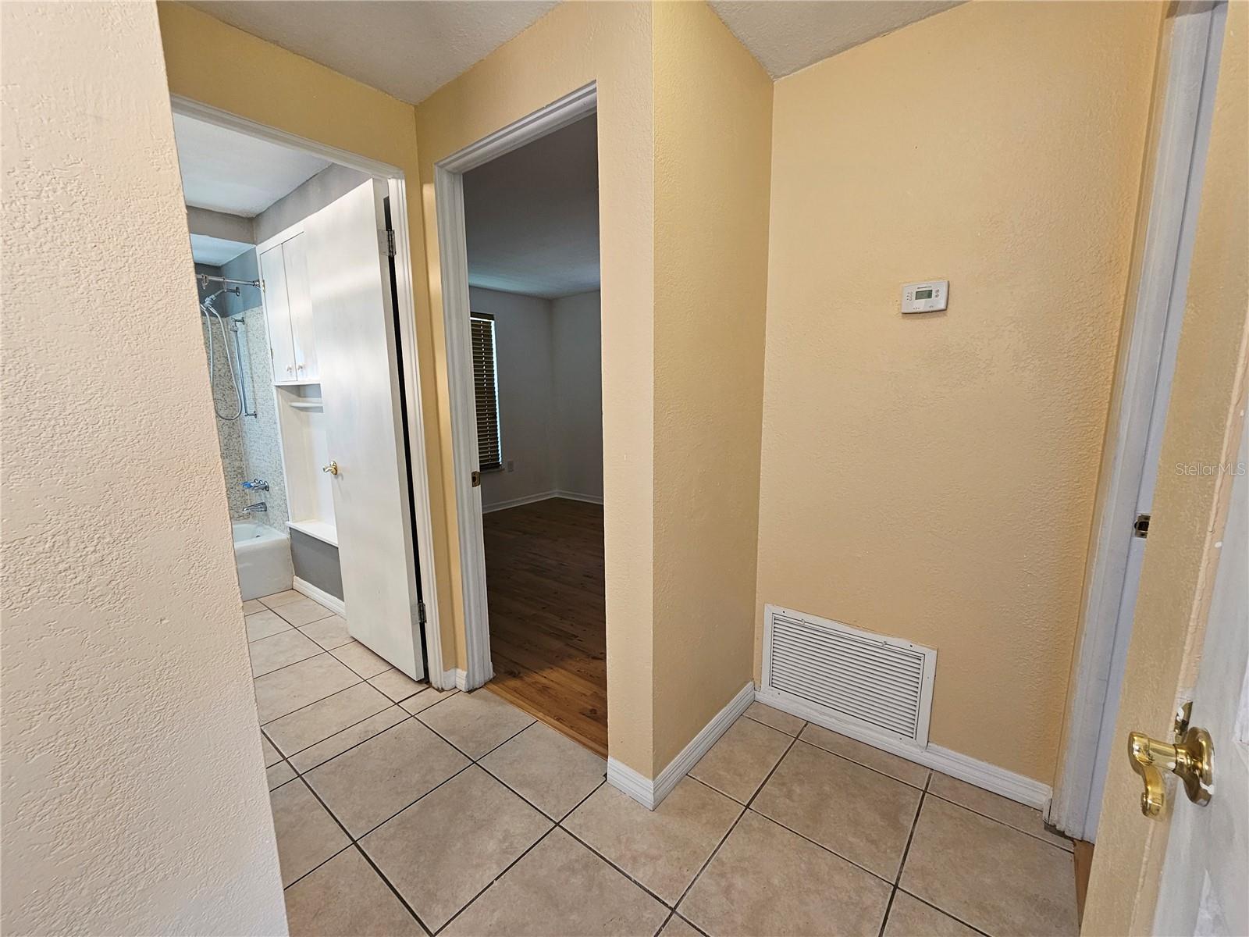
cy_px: 468
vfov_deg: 89.9
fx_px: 469
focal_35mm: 13
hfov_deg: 106.2
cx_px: 624
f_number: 2.2
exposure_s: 1/60
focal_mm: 2.2
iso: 100
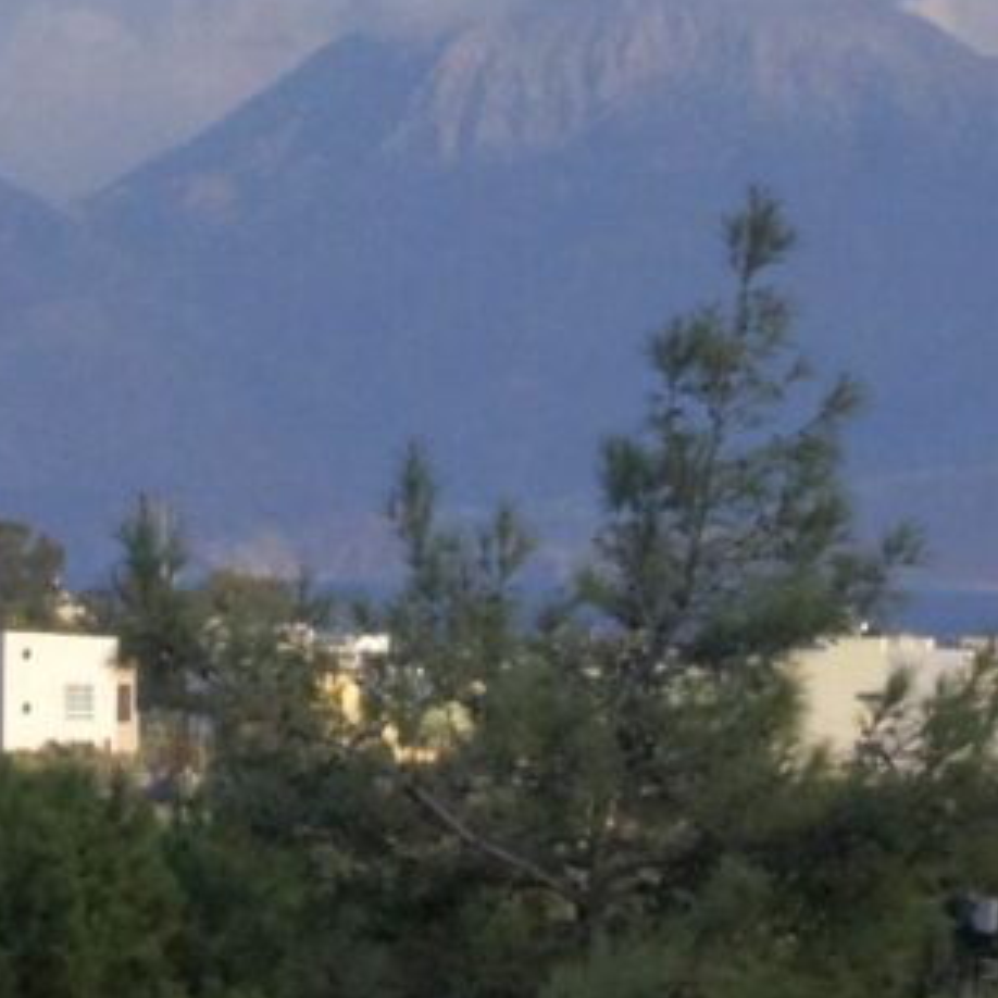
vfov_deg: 6.8
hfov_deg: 6.8
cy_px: 11
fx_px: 8350
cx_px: -140
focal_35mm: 256
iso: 1600
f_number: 13
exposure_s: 1/1600
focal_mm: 40
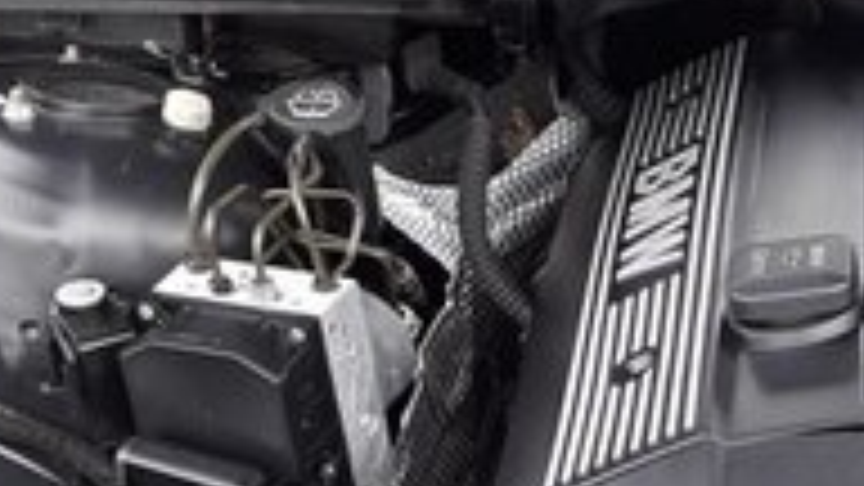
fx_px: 2314
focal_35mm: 101
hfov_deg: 19.8
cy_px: 650
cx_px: 1058
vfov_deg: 11.6
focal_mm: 3.6
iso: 40
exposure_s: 1/124
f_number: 1.9
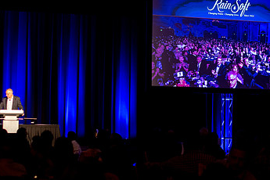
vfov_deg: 16.3
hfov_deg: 24.2
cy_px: 90
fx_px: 630
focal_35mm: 84
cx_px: 132
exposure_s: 1/160
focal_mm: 50
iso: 2000
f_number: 2.2
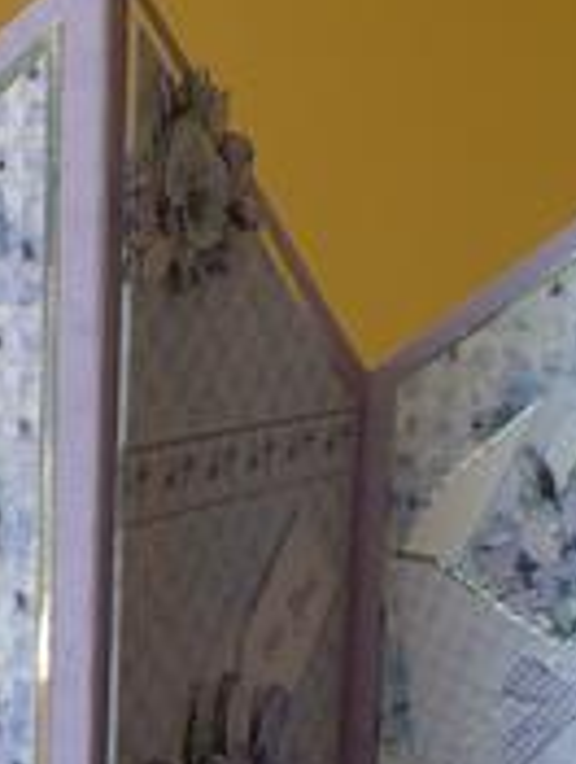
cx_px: -17
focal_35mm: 95
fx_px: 2100
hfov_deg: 15.3
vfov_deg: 20.5
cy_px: 550
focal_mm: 6.1
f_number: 2.8
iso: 64
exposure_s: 1/200
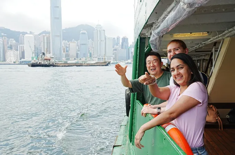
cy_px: 78
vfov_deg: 43.4
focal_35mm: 30
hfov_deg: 62.0
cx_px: 118
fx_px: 195
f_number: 5.6
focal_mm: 20
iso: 400
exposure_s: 1/1000
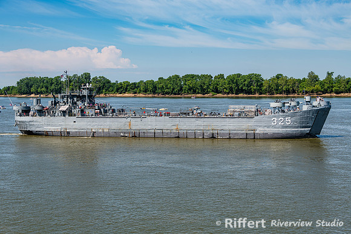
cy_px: 117
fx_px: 605
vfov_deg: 21.9
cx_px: 176
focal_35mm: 62
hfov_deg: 32.4
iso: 64
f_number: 8
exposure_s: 1/250
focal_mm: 62
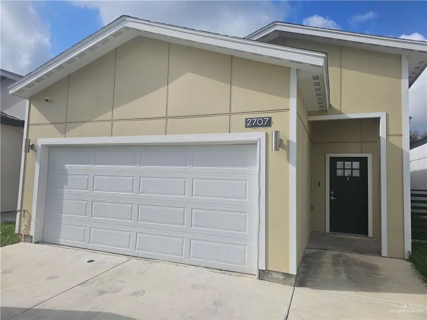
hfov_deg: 73.9
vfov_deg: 58.9
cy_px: 160
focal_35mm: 23
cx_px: 214
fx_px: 284
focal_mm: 6.3
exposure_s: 1/1410
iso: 10
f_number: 1.7
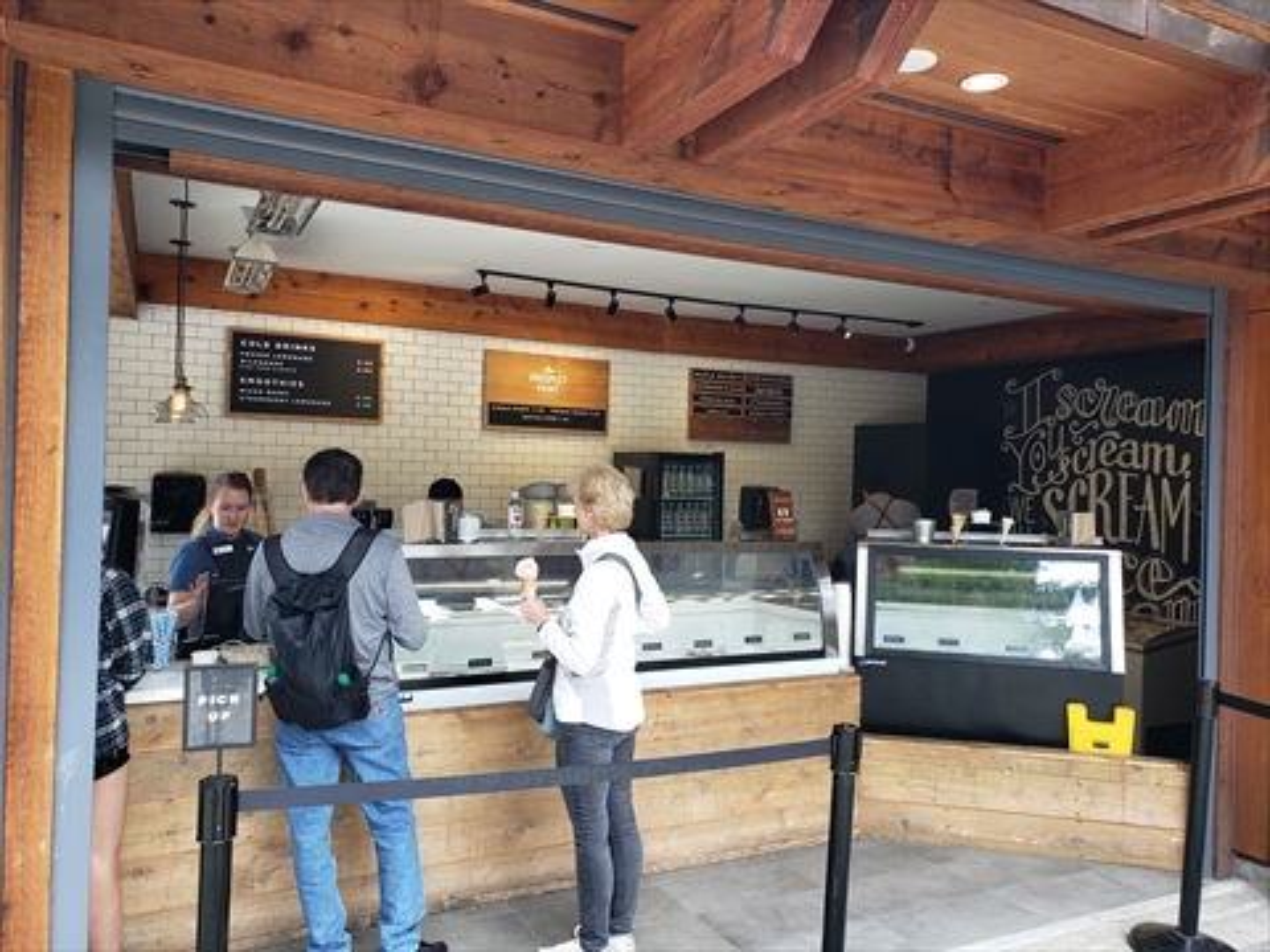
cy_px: 476
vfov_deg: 53.1
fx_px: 954
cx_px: 635
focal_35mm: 26
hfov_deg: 67.3
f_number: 2.4
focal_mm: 4.3
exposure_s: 1/167
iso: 50
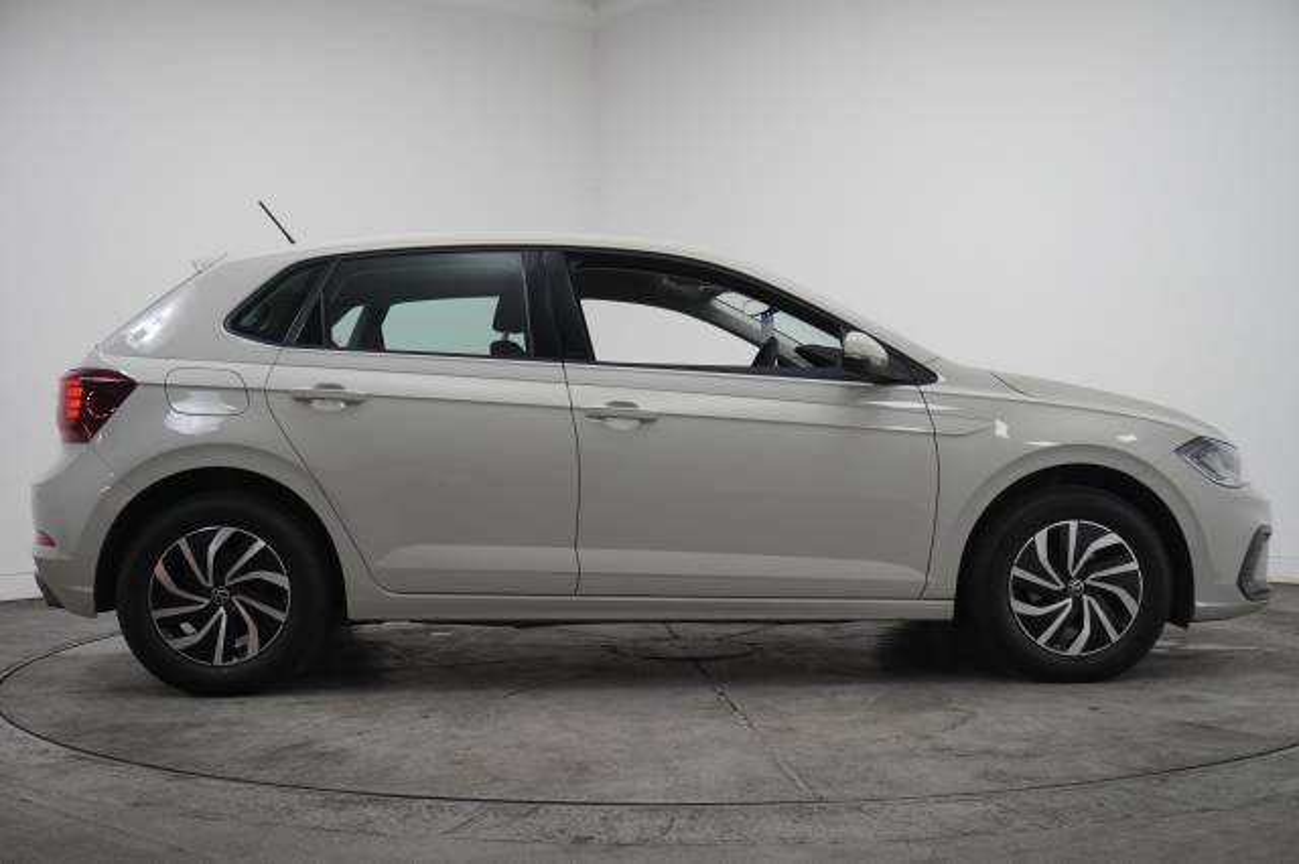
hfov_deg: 46.4
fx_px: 1515
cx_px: 650
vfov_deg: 31.9
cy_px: 432
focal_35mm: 42
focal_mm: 28
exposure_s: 1/200
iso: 1600
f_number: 4.5
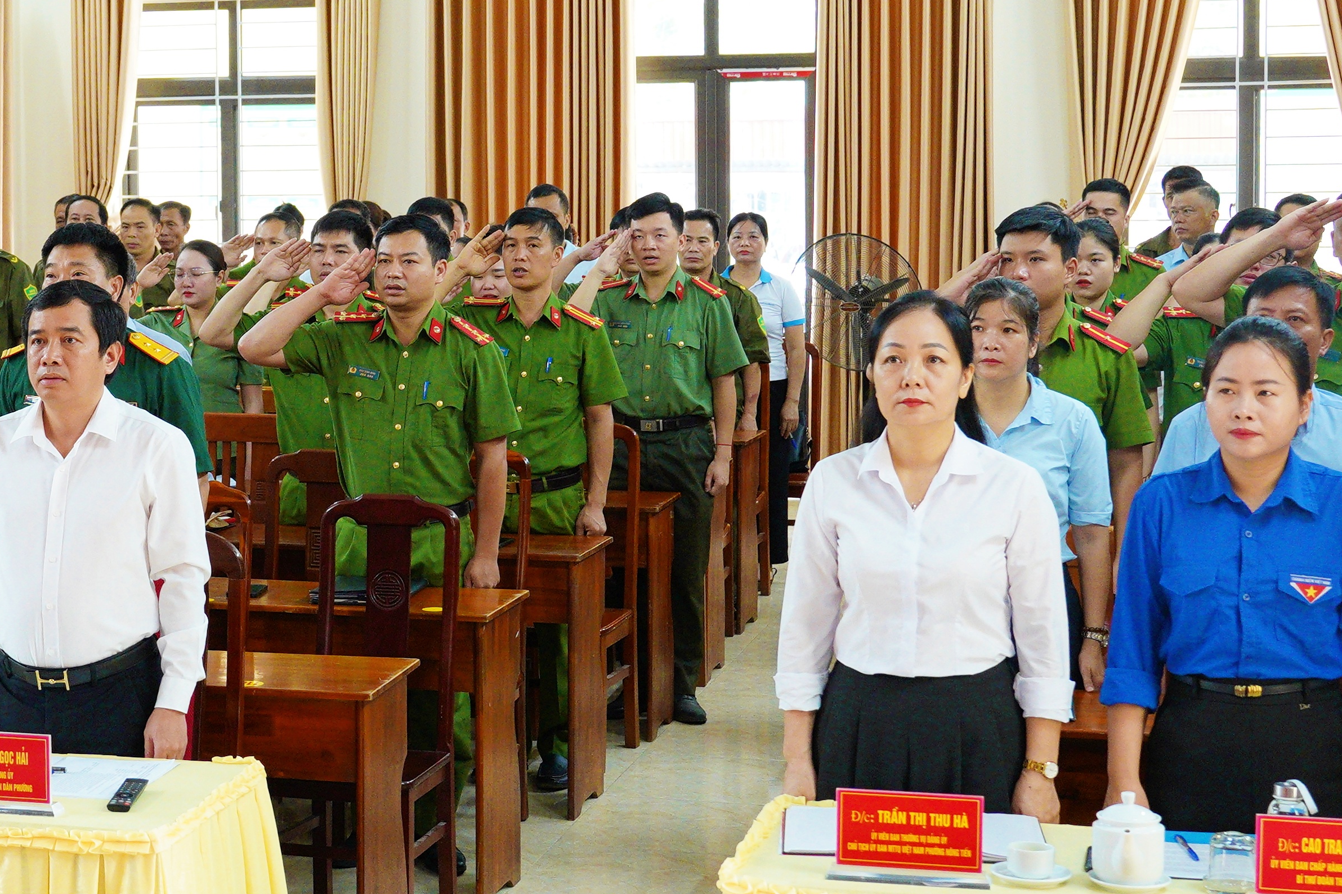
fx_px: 2721
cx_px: 170
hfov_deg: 26.9
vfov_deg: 18.6
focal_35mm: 73
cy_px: 281
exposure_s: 1/125
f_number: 4
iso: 2000
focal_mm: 29
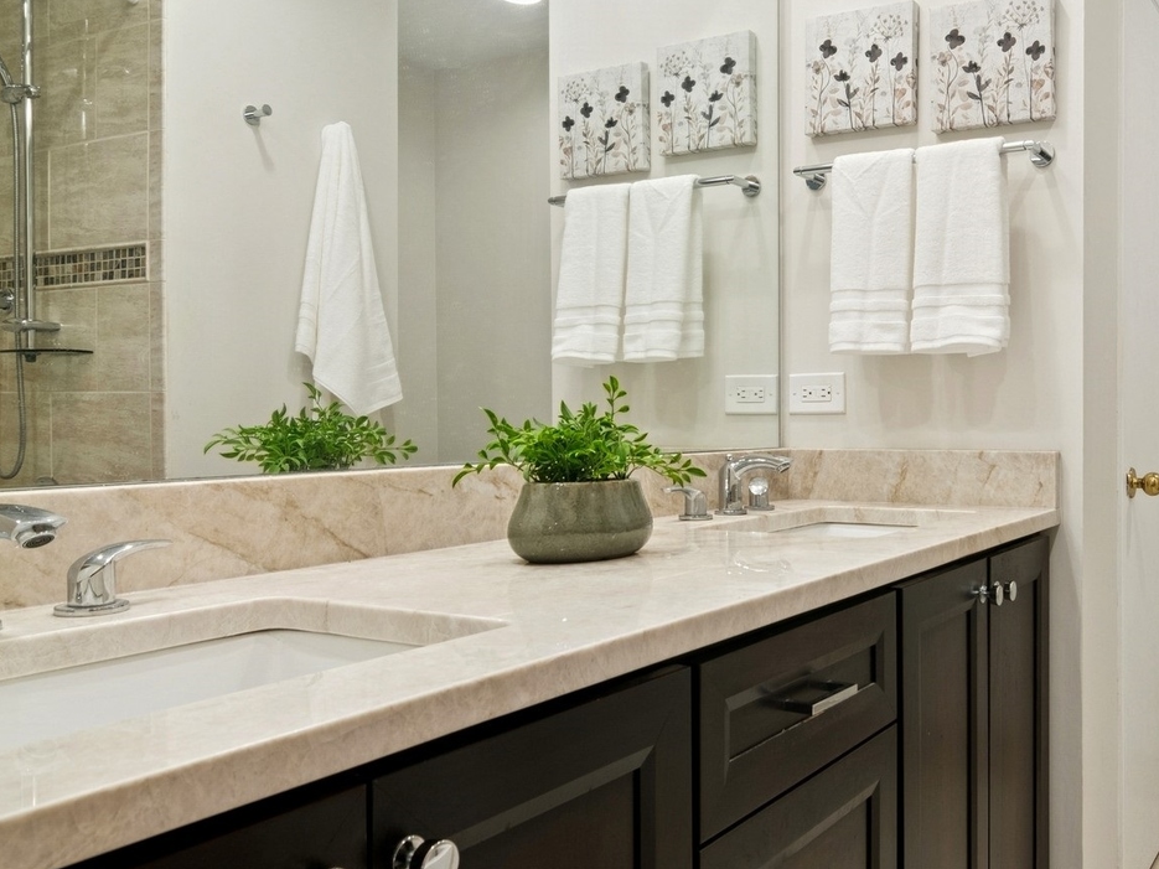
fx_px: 1004
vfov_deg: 46.8
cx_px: 821
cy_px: 449
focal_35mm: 30
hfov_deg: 57.9
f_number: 8
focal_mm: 12
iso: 200
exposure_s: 1/13
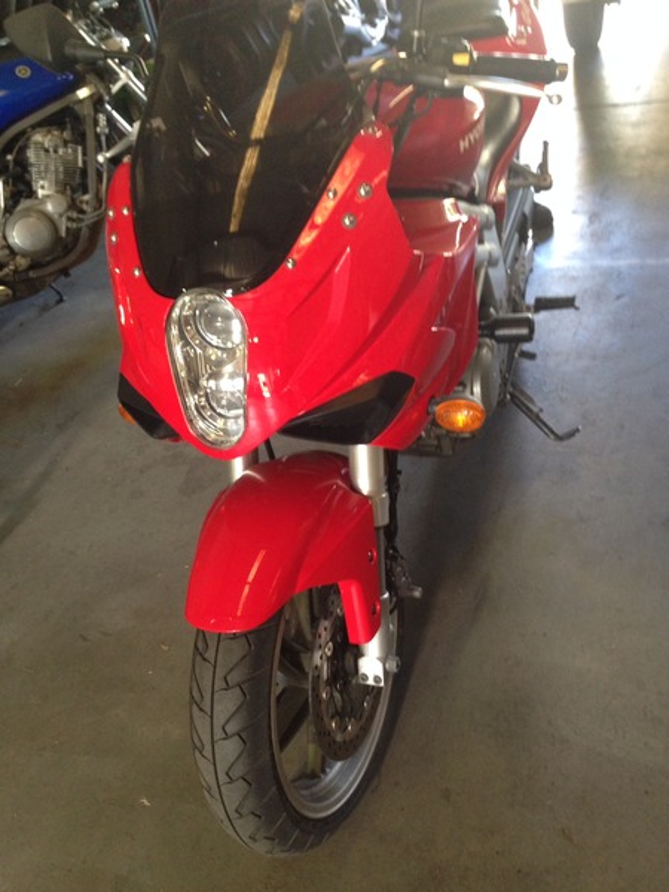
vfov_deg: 55.4
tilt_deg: -32.2
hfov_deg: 42.9
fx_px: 850
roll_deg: +13.7
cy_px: 446
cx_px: 334
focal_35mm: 33
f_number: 2.4
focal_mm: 4.12
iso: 160
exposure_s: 1/20
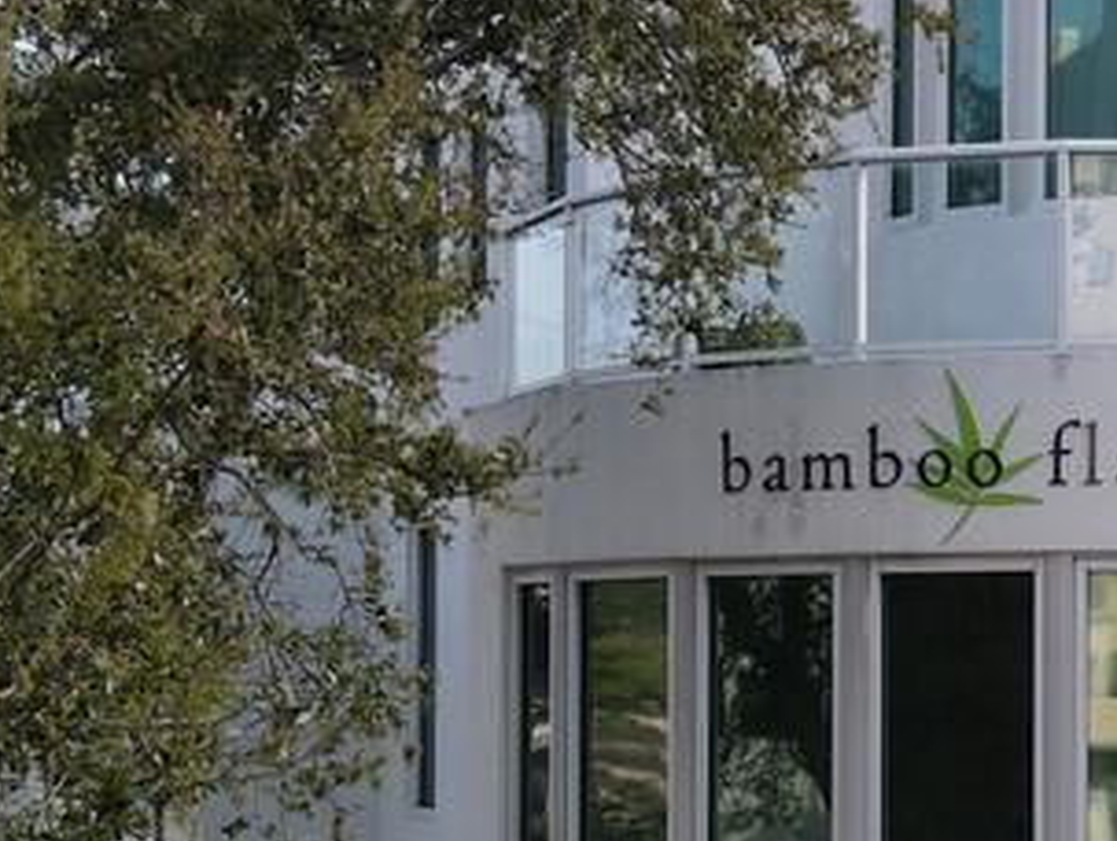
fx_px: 2617
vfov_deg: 18.1
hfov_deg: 22.1
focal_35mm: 81
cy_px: 634
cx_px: 1368
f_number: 2.8
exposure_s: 1/160
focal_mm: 4.5
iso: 100
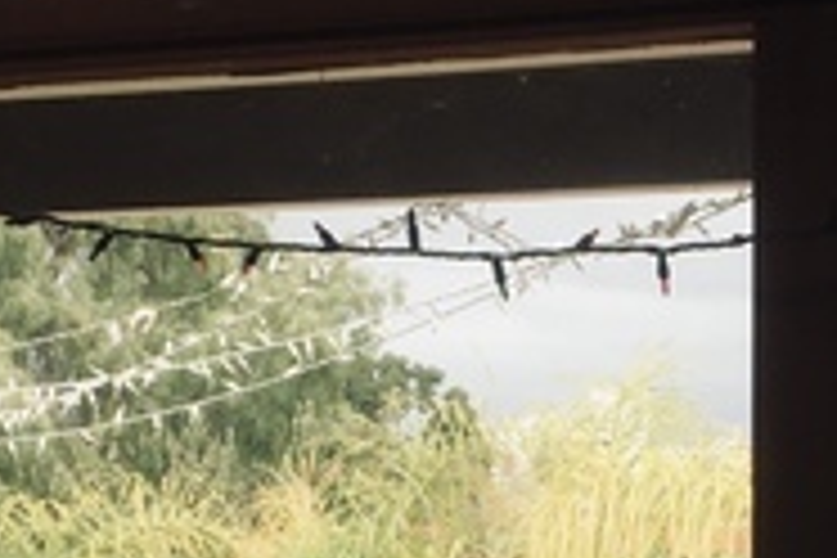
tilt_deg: -4.9
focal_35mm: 108
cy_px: 770
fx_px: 2511
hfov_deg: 18.6
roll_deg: -0.2
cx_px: 736
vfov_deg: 12.2
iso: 25
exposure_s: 1/370
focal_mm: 4.15
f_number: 2.2
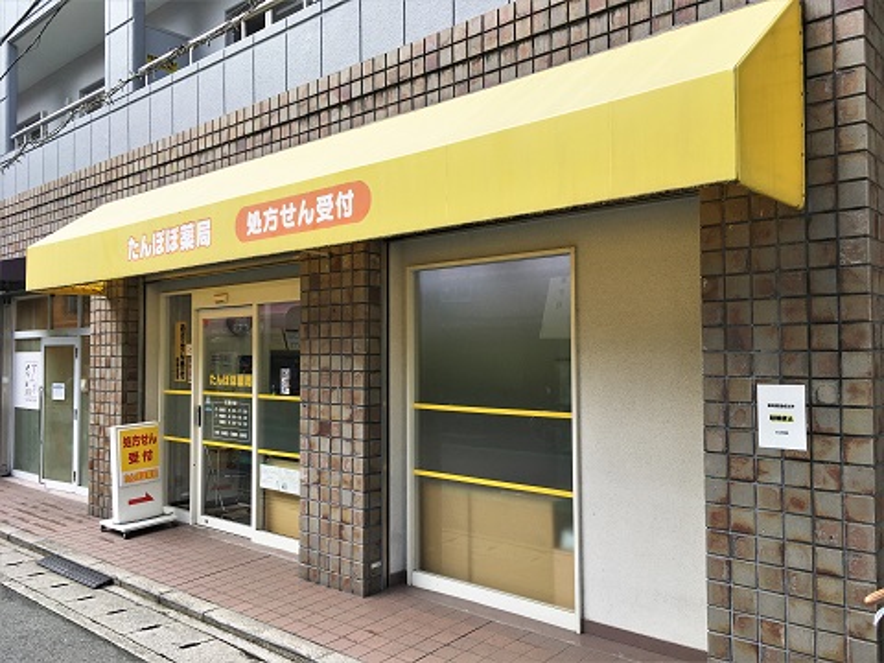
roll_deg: +0.4
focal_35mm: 29
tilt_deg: -0.6
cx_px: 442
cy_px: 332
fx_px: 741
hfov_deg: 61.7
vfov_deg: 48.2
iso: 25
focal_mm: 4.15
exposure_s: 1/418
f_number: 2.2
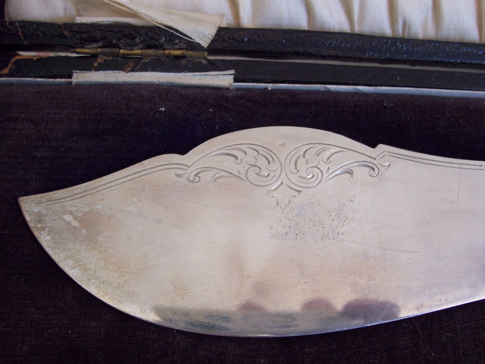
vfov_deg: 38.7
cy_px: 182
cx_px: 242
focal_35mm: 37
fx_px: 518
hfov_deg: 50.1
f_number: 2.8
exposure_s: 1/30
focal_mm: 5.6
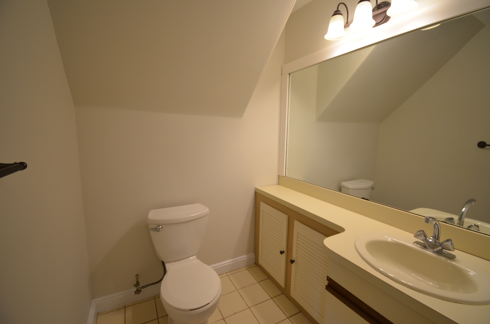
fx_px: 204
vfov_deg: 77.1
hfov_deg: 100.5
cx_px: 245
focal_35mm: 15
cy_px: 162
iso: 500
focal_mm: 10
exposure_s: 1/60
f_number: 4.5
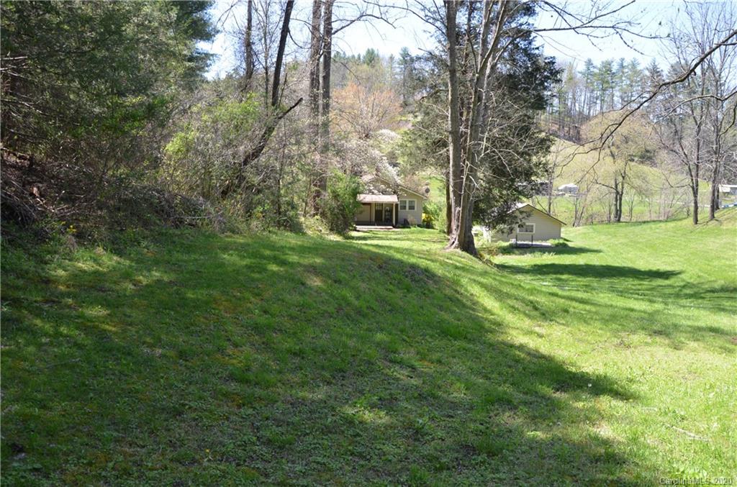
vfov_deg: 47.7
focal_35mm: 27
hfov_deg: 67.5
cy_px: 244
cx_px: 368
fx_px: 551
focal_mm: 18
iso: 200
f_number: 6.3
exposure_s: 1/160
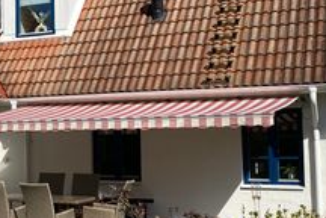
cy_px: 95
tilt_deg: +5.3
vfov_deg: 18.2
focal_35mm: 75
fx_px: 679
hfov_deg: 25.7
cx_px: 3
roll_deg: +1.0
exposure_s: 1/3984
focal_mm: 4.25
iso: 32
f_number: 1.8
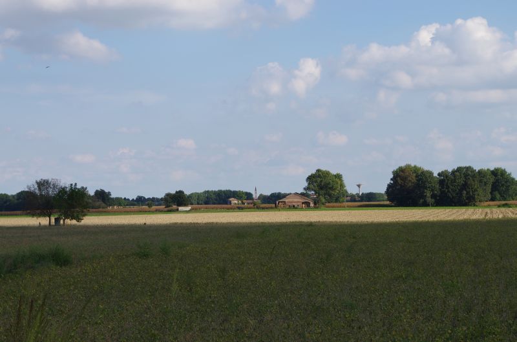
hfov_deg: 24.8
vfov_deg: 16.6
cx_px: 258
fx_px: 1175
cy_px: 171
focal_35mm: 82
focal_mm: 55
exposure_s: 1/100
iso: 100
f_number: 11
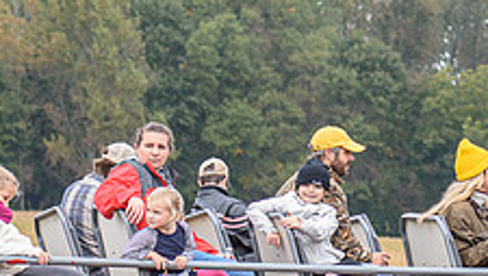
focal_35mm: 303
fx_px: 3924
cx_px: 607
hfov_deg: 7.1
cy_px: 324
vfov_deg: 4.0
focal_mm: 70
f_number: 4
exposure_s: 1/800
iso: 800
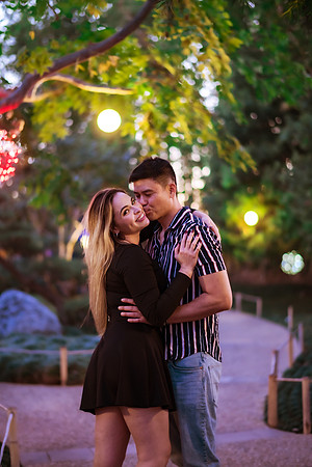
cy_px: 234
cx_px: 156
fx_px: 754
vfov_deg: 34.5
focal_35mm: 58
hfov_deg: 23.4
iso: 1250
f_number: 1.4
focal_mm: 58
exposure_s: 1/125
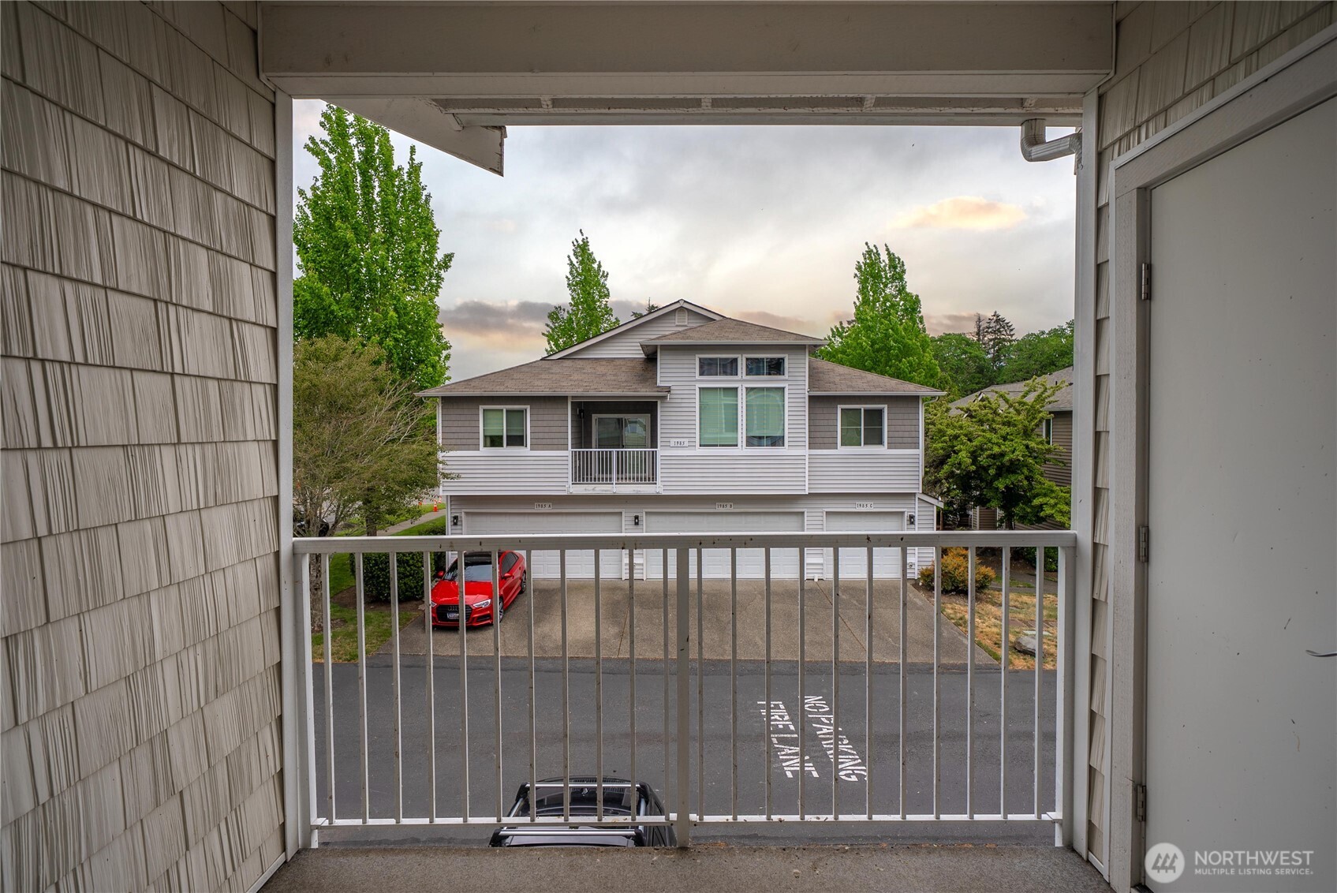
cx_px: 668
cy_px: 446
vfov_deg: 70.5
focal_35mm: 17
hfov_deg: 93.2
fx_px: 632
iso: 80
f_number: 7.1
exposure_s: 1/200
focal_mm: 17
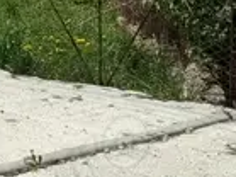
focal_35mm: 166
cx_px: -233
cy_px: -153
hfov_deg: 10.9
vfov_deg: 8.5
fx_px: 1131
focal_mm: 5.54
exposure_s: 1/2398
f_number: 1.8
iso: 50
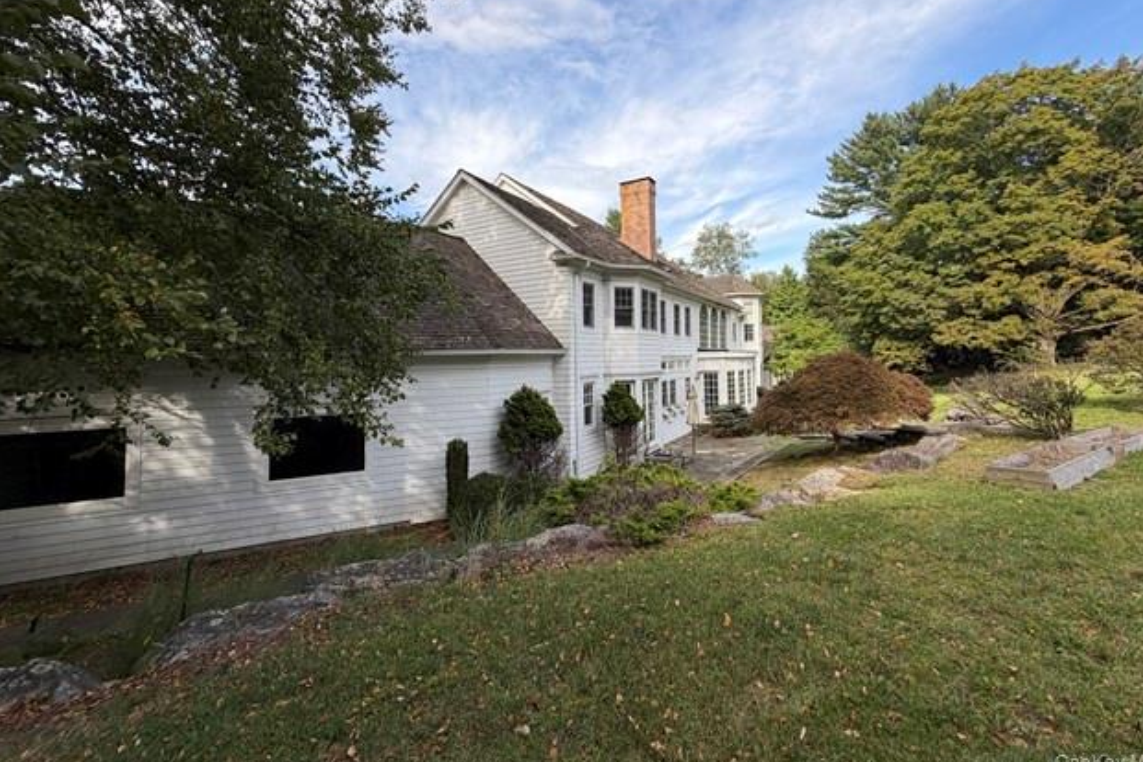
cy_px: 333
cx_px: 585
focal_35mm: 15
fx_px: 476
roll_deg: +2.3
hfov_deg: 100.4
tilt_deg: +3.1
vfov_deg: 77.0
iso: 40
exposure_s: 1/569
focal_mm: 2.22
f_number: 2.2
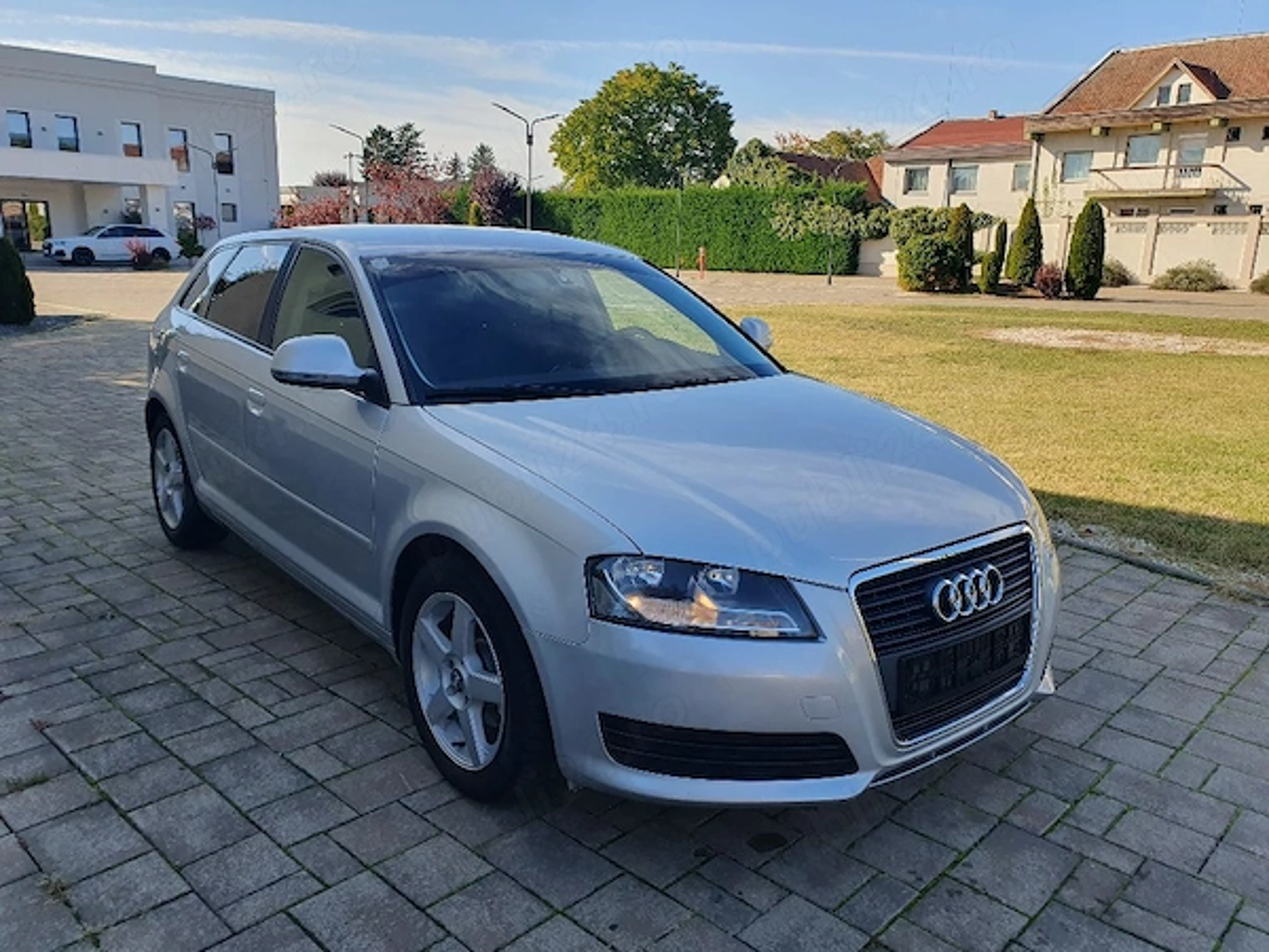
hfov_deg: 67.3
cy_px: 476
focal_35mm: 26
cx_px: 634
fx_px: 953
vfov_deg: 53.1
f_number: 2.4
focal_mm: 4.32
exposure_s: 1/1000
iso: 50
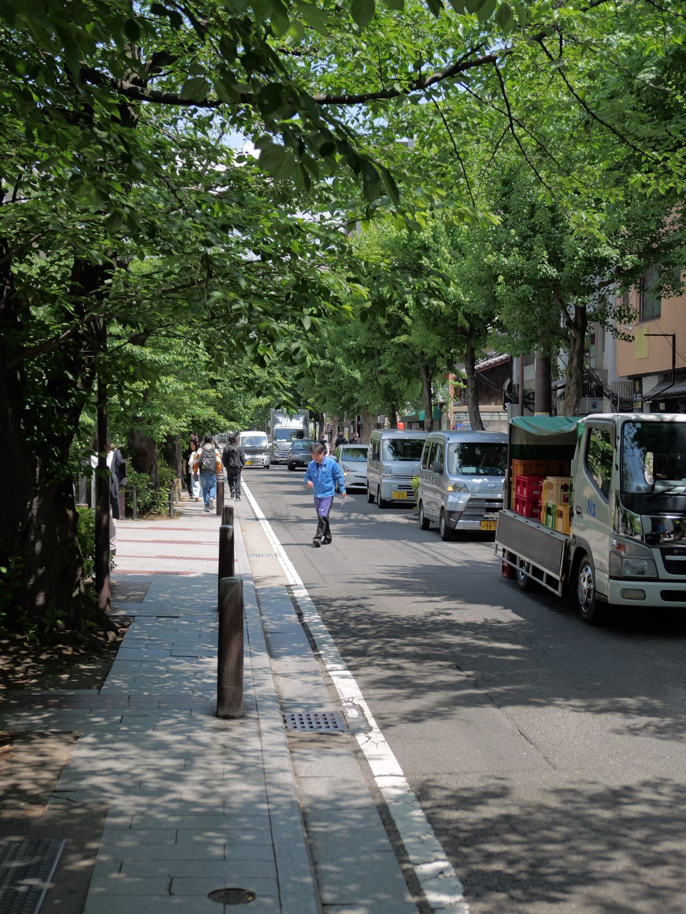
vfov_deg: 37.5
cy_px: 457
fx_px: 1347
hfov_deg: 28.6
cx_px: 343
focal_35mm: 51
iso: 100
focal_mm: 23
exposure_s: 1/1000
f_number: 2.7
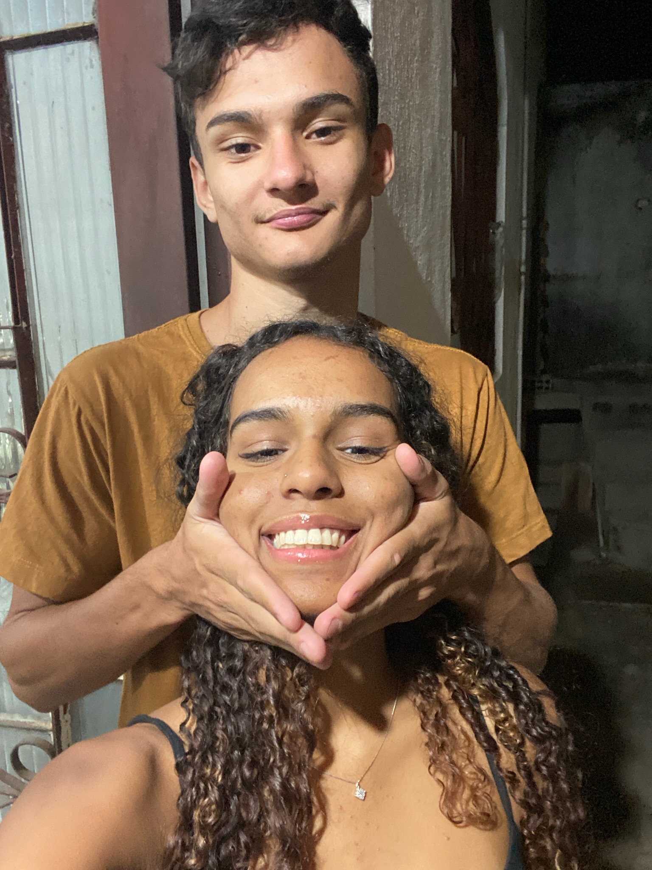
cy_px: 435
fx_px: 753
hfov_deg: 46.8
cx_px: 326
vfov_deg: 60.0
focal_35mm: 30
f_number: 2.2
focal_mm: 2.71
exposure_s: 1/30
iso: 320
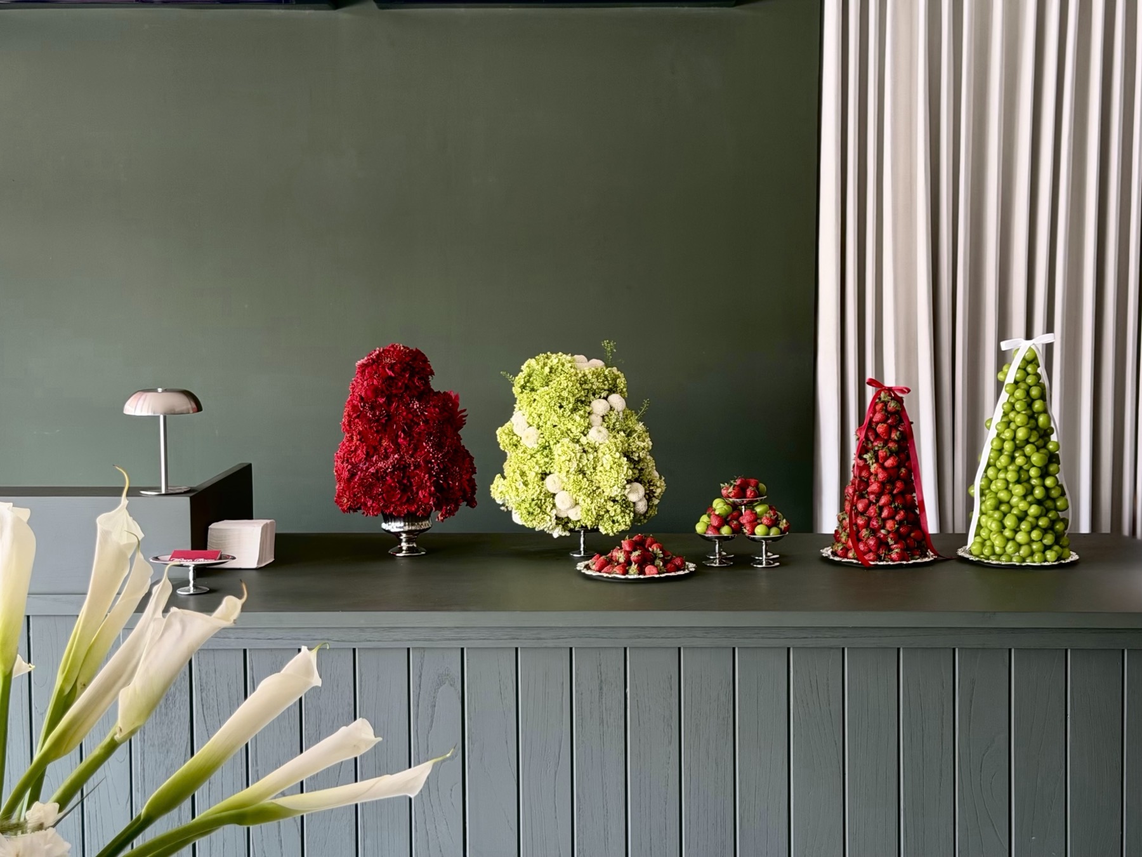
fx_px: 1584
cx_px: 571
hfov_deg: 39.7
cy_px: 428
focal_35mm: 48
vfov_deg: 30.3
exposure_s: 1/60
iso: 100
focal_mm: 6.76
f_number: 1.78
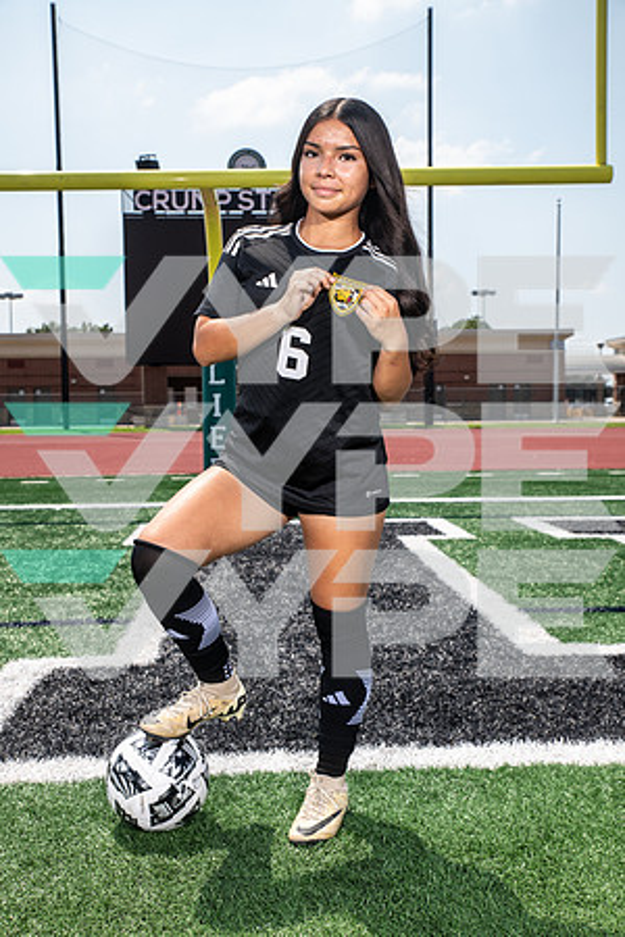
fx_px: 1094
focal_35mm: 42
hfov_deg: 31.9
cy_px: 468
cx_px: 312
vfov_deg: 46.4
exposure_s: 1/320
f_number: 7.1
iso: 100
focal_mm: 42
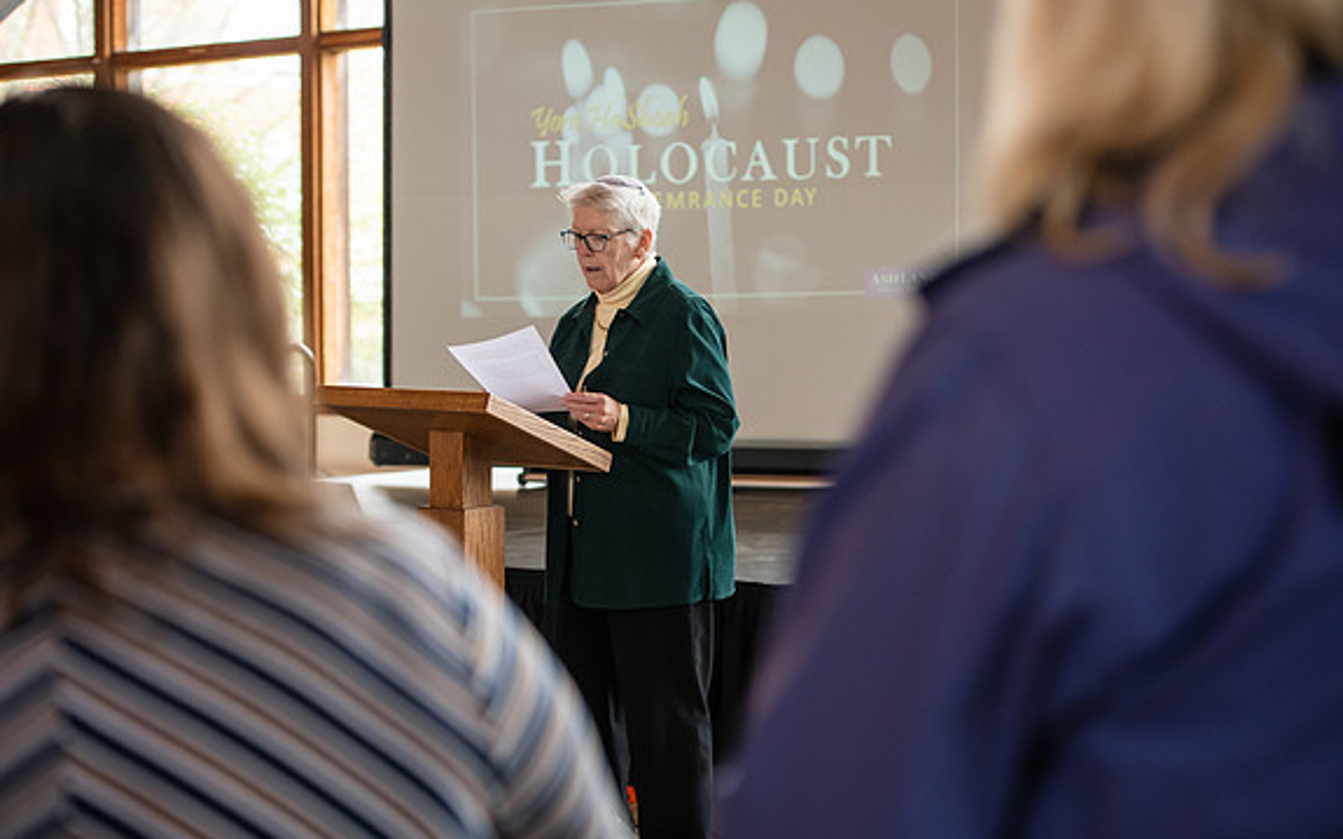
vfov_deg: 18.1
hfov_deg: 28.6
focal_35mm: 72
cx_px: 668
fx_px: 2635
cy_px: 417
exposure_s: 1/160
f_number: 3.2
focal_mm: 70
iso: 1000
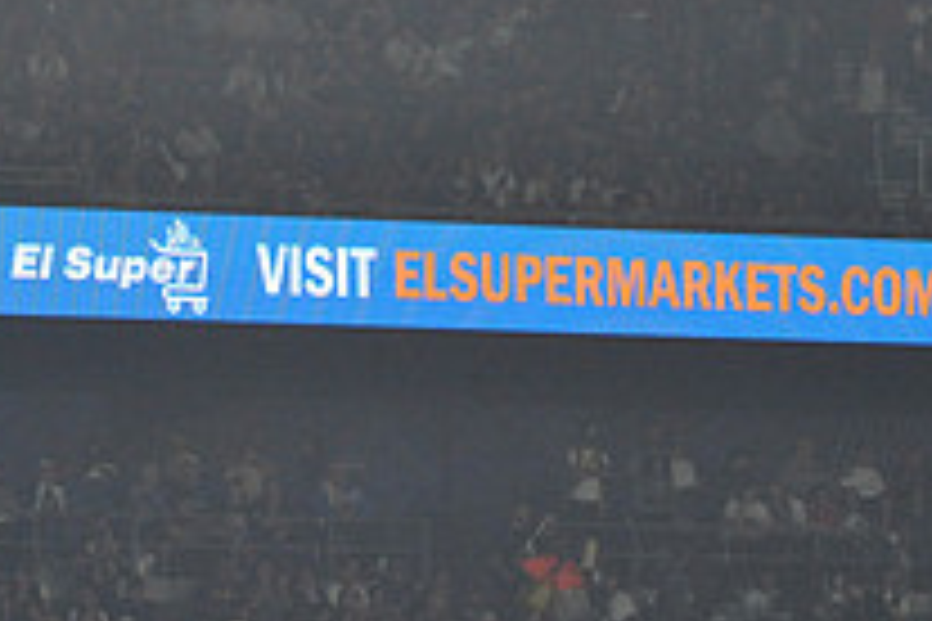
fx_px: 13073
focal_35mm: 505
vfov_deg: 2.7
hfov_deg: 4.1
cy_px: 270
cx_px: 590
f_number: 10
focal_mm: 180
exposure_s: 1/400
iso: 3200
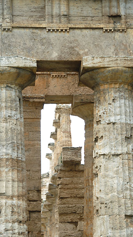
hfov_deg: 9.6
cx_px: 59
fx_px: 795
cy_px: 119
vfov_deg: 16.9
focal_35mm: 127
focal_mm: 80
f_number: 5
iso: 250
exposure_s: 1/500
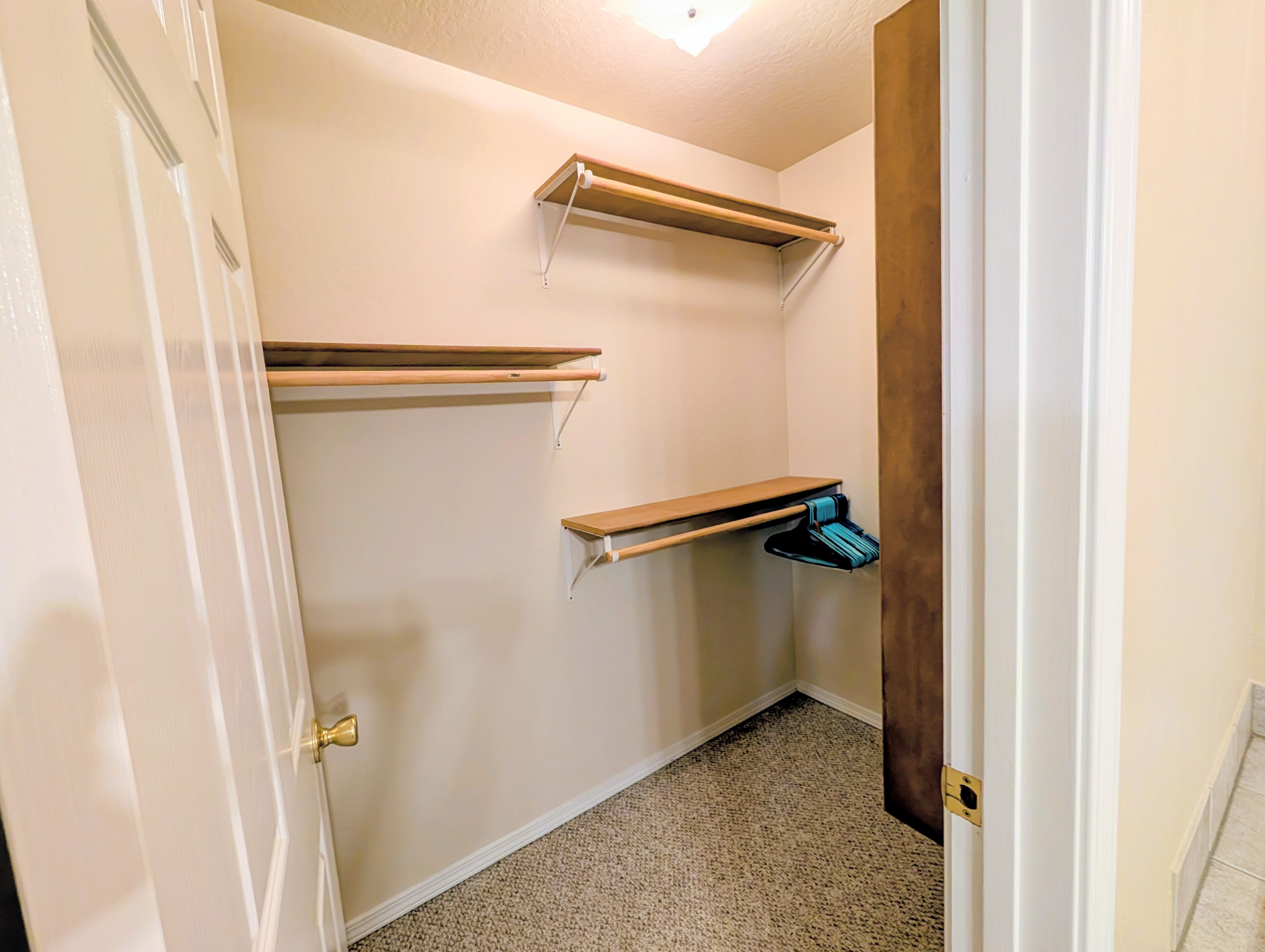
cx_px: 632
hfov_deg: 110.5
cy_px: 476
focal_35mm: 12
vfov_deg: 94.6
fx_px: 439
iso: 52
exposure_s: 1/40
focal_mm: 2.02
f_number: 1.7
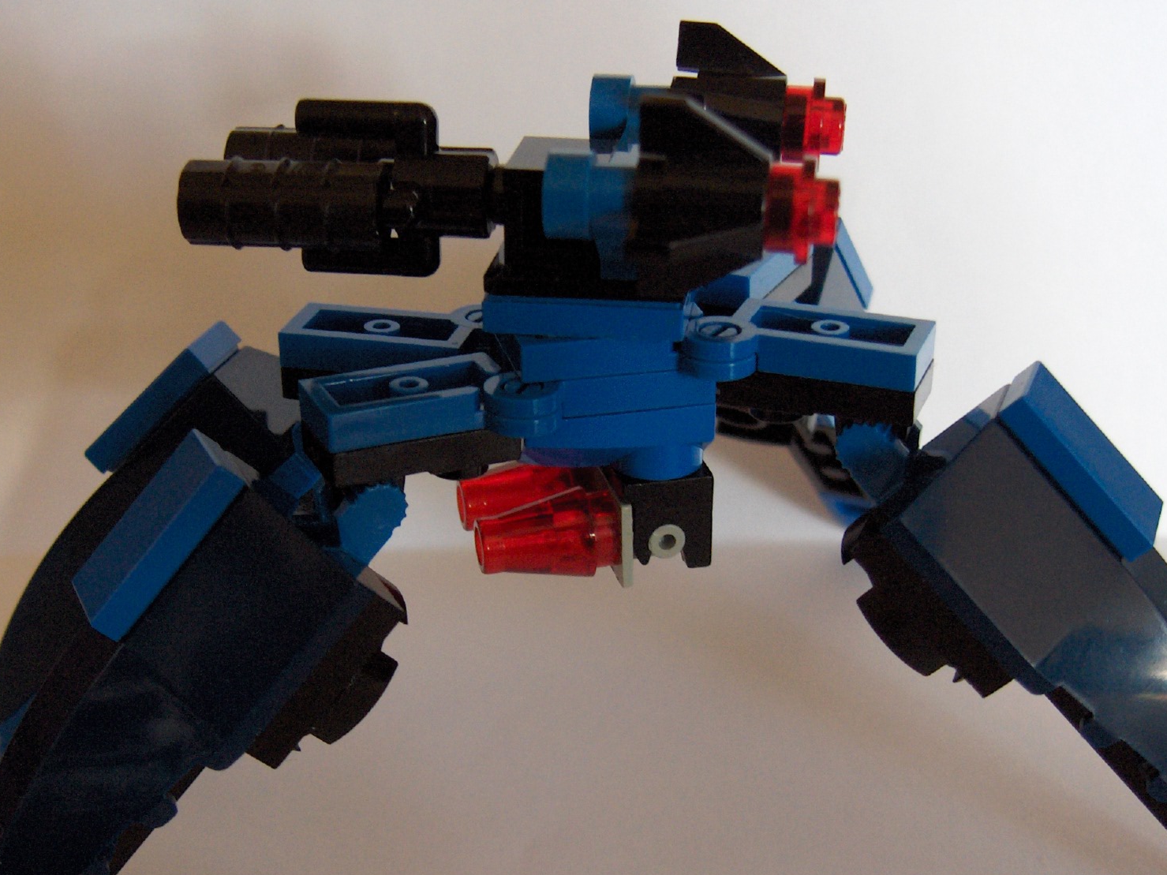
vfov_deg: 26.9
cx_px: 570
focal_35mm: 54
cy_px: 593
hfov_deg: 35.5
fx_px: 1820
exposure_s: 1/33.9
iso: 200
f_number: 2.8
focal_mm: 8
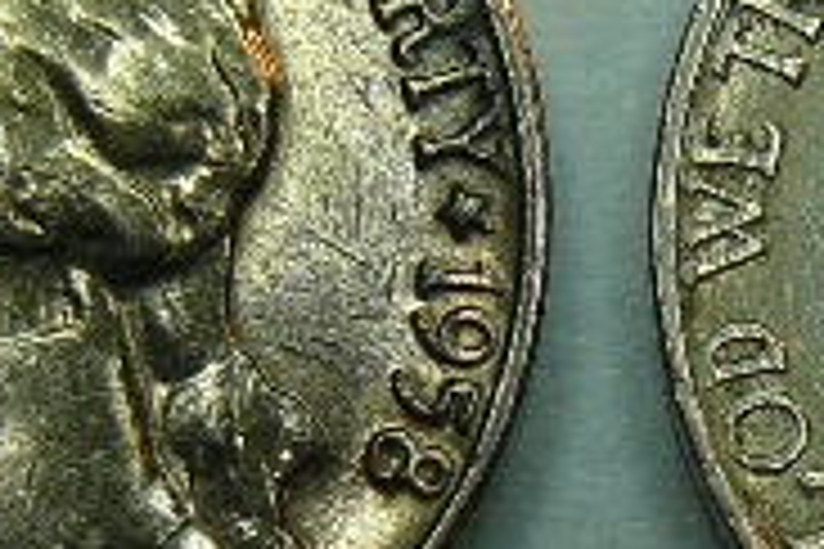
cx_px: 585
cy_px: 270
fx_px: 5745
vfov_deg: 5.5
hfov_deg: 8.2
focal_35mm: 251
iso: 100
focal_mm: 7.7
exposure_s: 1/125
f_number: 2.8
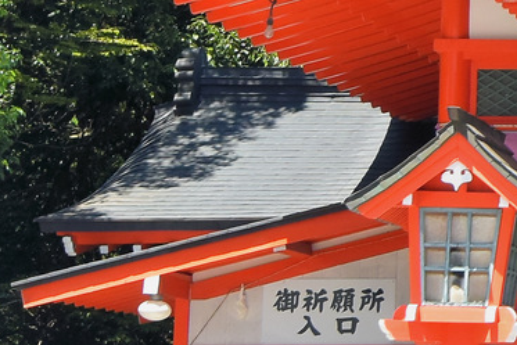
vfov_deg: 7.1
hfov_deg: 9.8
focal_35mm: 193
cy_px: 70
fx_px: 2773
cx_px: 1080
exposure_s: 1/500
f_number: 8
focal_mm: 24
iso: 400
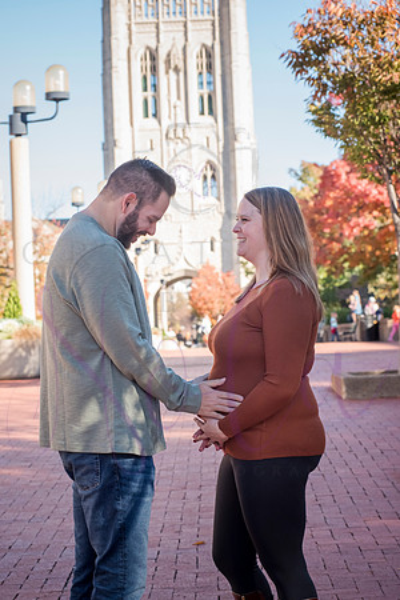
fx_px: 1333
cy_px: 300
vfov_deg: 25.4
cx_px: 200
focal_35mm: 80
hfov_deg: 17.1
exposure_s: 1/500
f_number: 8
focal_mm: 80
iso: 800
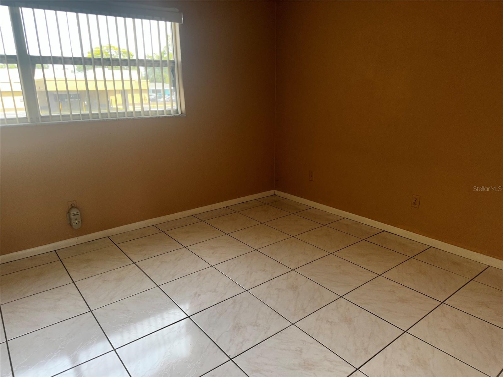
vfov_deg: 56.8
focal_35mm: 24
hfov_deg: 71.6
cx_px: 252
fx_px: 349
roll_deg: +1.0
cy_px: 188
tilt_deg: -15.7
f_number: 1.78
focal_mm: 6.86
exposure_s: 1/162
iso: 100
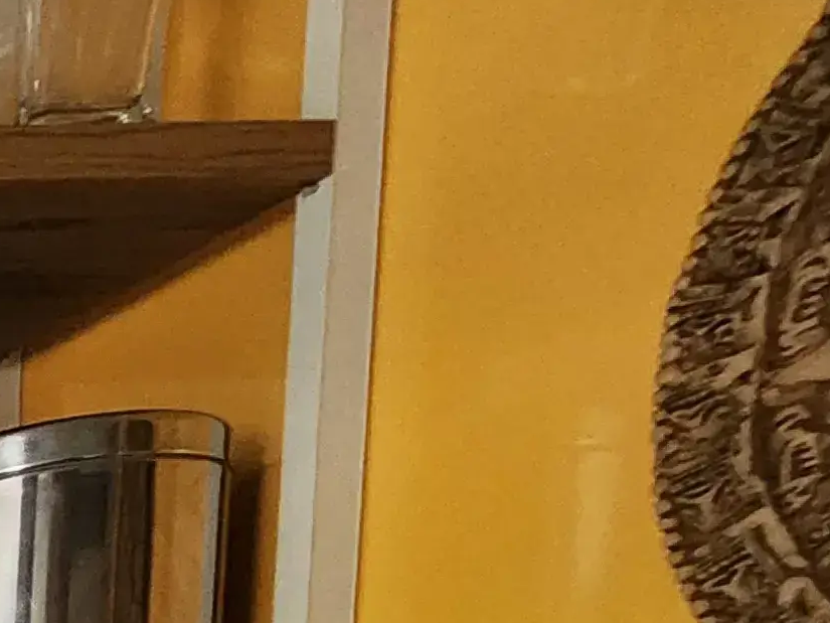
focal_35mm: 63
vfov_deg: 17.5
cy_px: 1207
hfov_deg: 15.4
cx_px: -1146
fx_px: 1511
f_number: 2.2
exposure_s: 1/60
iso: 320
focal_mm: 2.2
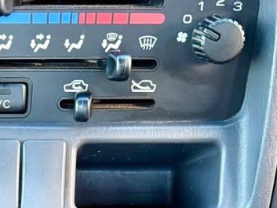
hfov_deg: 20.9
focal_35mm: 87
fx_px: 696
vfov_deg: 15.9
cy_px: 291
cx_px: -60
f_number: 1.78
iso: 320
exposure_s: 1/60
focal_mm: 6.76
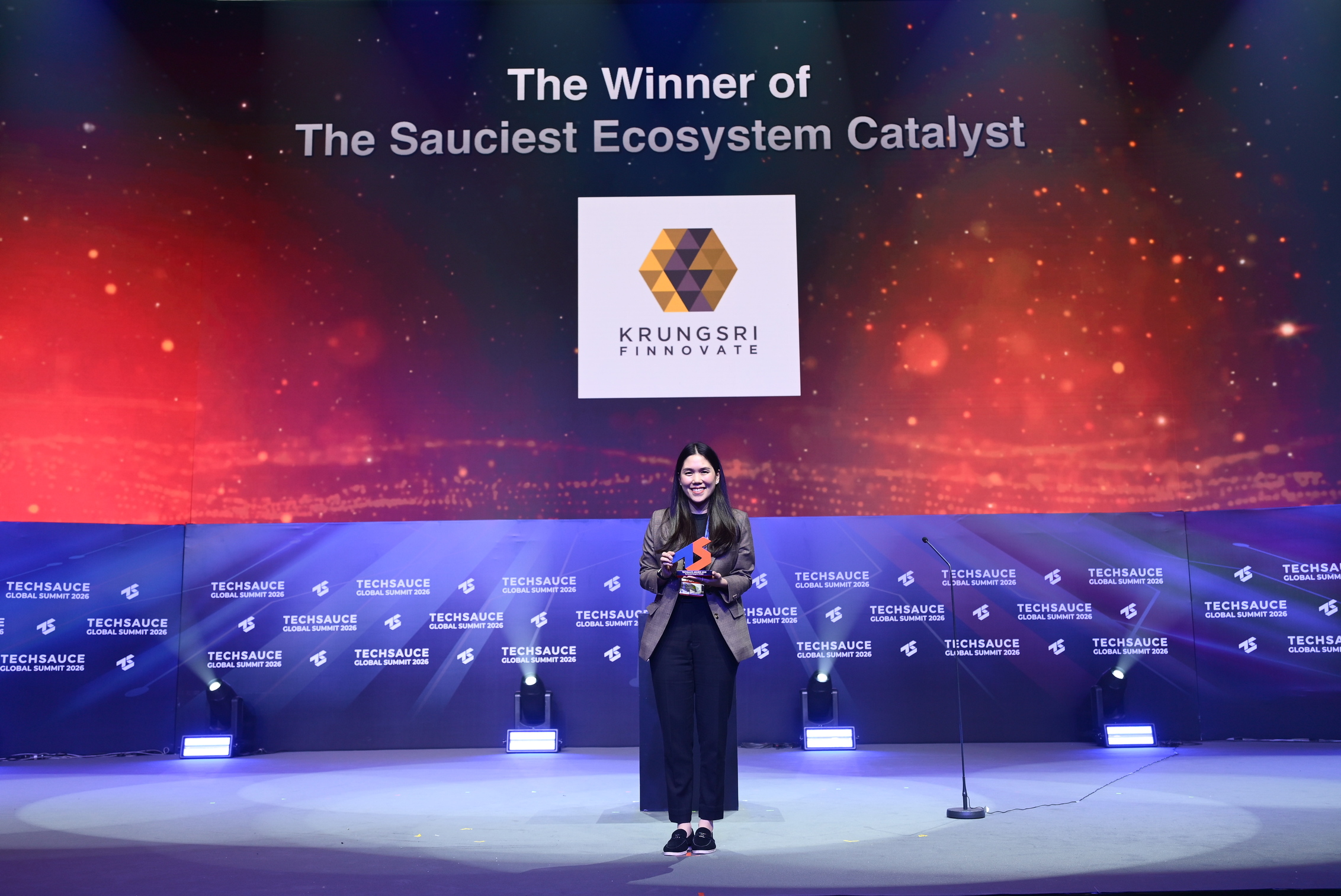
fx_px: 1304
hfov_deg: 54.4
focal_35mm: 35
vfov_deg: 37.9
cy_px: 448
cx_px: 670
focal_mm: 35
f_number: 4
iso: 400
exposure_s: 1/125
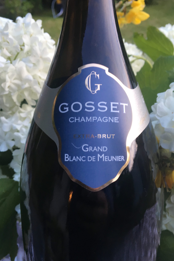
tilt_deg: -31.3
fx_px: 225
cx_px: 90
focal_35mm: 31
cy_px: 128
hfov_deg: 42.3
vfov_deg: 60.3
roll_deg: -0.4
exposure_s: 1/33
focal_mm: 4.15
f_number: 2.2
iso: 80
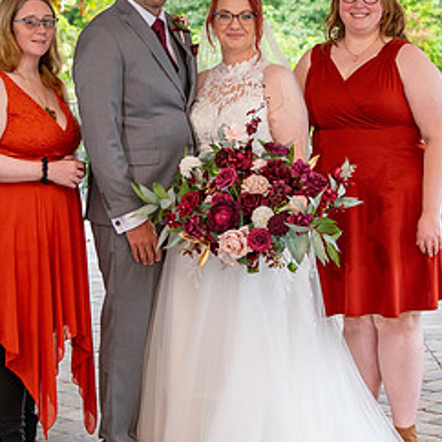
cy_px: 162
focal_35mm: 112
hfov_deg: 15.5
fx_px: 1618
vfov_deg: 15.5
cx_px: 309
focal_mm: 40
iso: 800
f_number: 2.8
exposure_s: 1/500
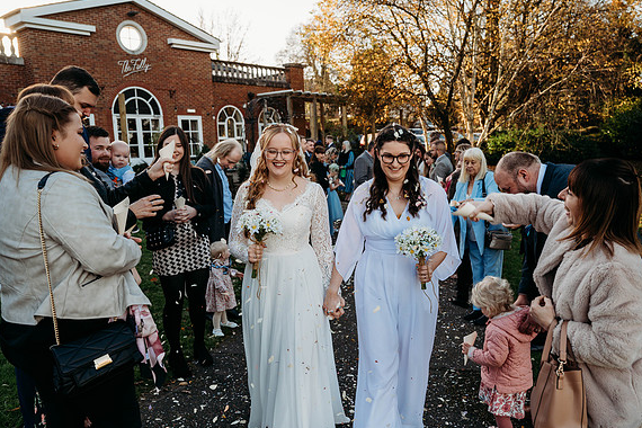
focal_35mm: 29
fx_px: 517
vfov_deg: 45.0
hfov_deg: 63.7
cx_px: 323
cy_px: 215
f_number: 4
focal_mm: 28.5
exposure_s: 1/640
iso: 450
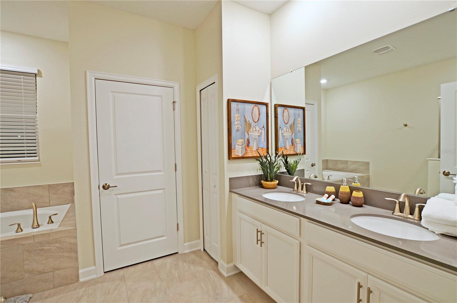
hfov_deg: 100.5
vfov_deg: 77.0
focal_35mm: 15
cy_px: 152
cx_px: 228
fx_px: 190
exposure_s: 1/15
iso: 100
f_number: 4.5
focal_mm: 10
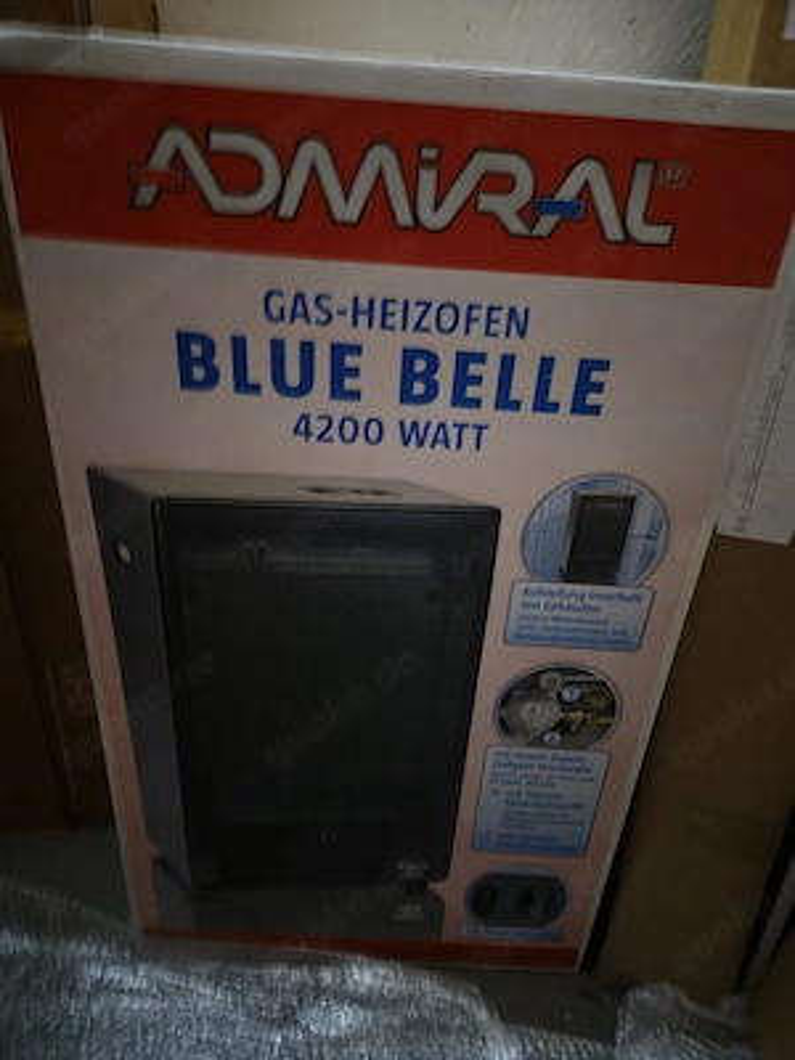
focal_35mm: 23
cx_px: 398
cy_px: 530
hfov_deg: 58.9
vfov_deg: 73.9
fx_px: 704
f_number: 1.8
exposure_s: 1/12.5
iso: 2000
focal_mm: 5.4
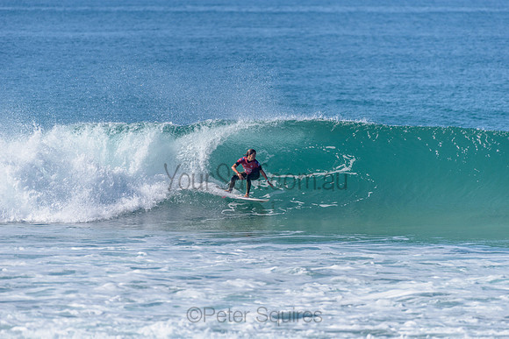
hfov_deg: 4.1
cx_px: 254
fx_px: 7071
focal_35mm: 500
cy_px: 170
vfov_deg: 2.8
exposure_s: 1/2000
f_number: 5.6
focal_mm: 500
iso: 180
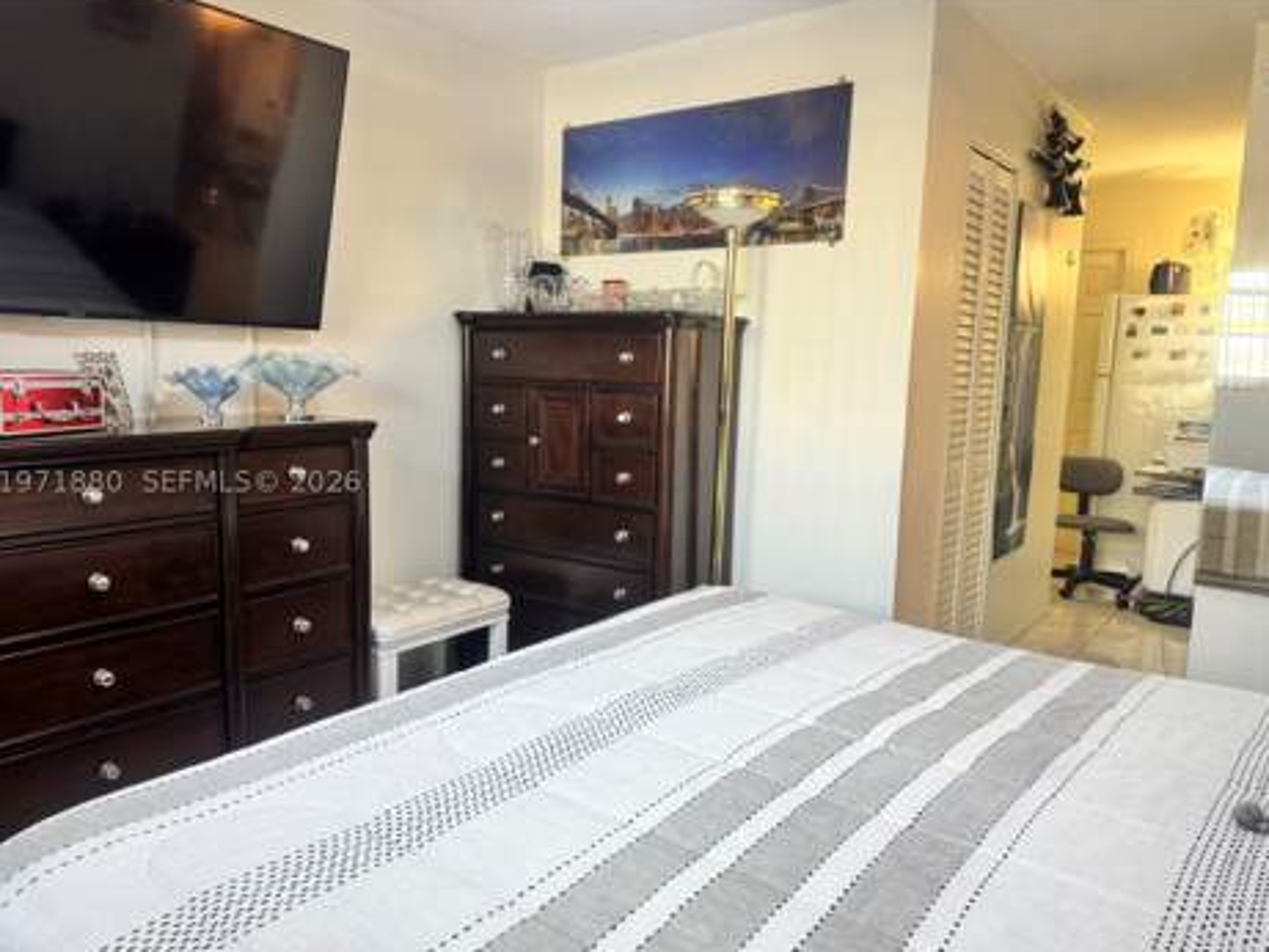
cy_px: 482
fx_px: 917
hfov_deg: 69.4
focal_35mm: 25
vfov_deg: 54.9
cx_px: 614
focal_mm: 6.76
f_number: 1.78
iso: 160
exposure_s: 1/120
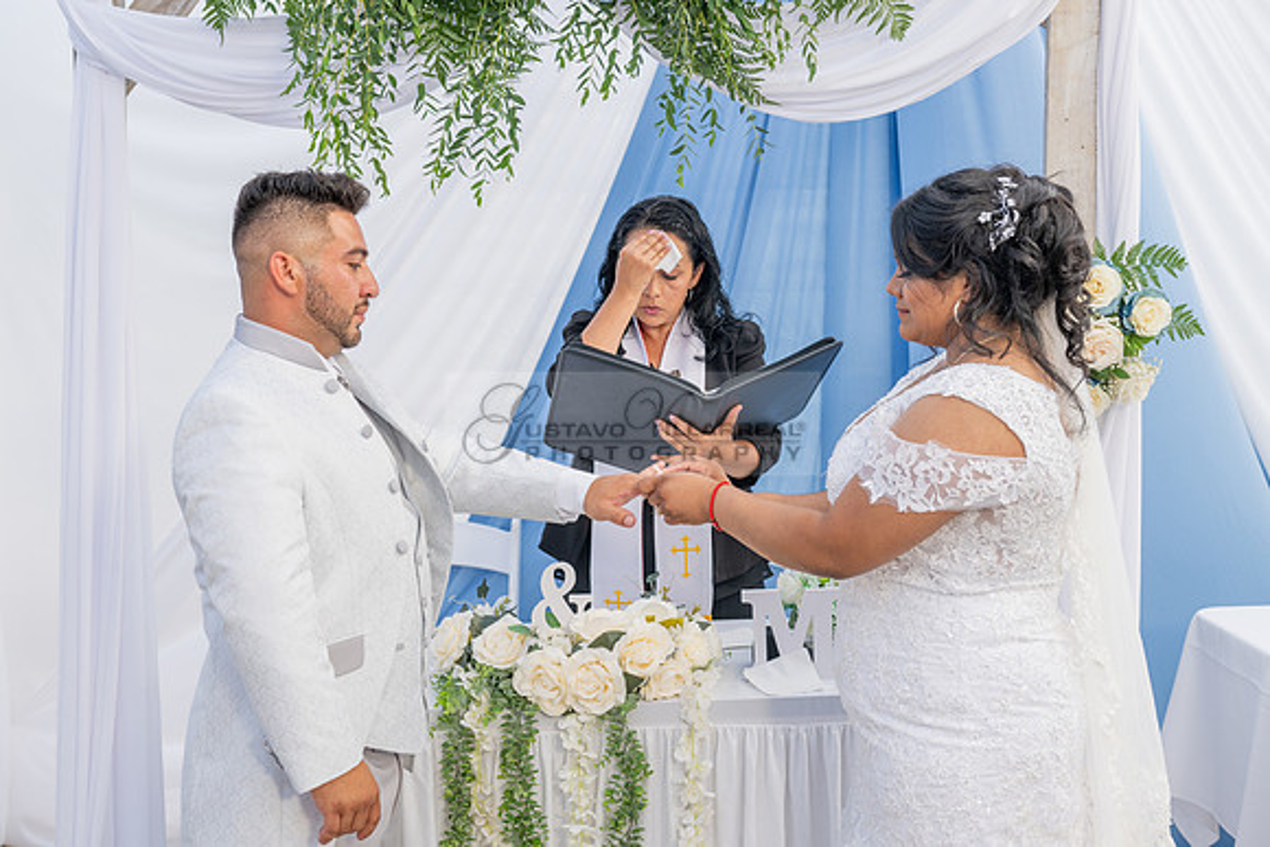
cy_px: 424
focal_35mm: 50
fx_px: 1764
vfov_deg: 27.0
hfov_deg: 39.6
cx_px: 635
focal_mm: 50
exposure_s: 1/125
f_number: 6.3
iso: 200
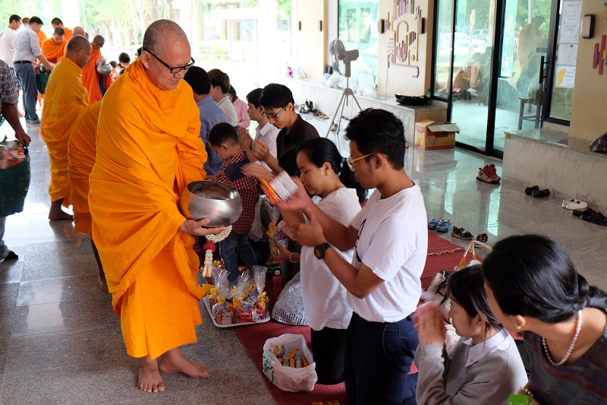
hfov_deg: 50.7
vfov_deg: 35.0
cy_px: 202
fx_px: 641
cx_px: 304
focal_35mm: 38
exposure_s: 1/30
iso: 640
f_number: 3.2
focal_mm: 25.4
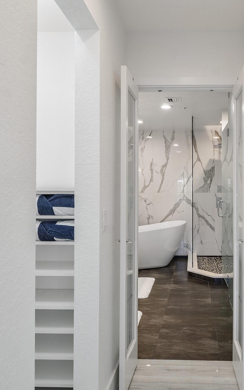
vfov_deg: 68.4
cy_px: 188
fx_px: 287
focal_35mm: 27
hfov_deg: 44.2
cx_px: 189
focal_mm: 10
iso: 160
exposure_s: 1/10
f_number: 11
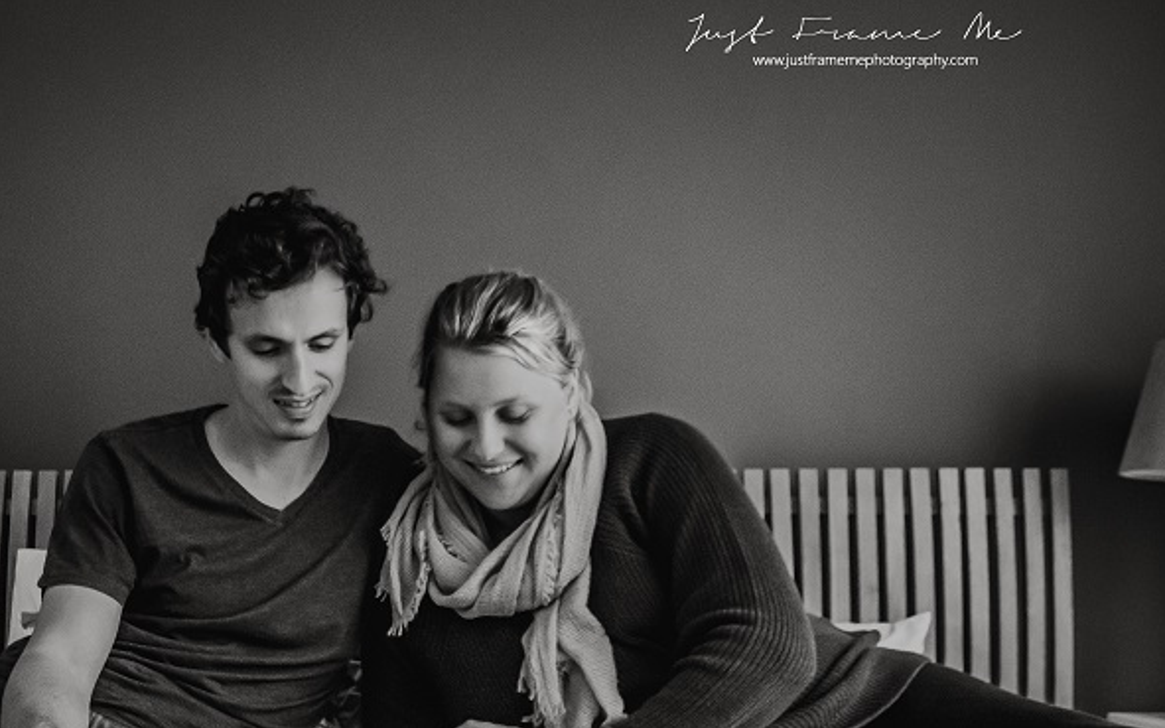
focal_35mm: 42
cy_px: 539
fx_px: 1333
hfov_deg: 46.4
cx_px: 377
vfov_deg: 30.1
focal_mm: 18
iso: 3200
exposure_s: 1/400
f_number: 3.5
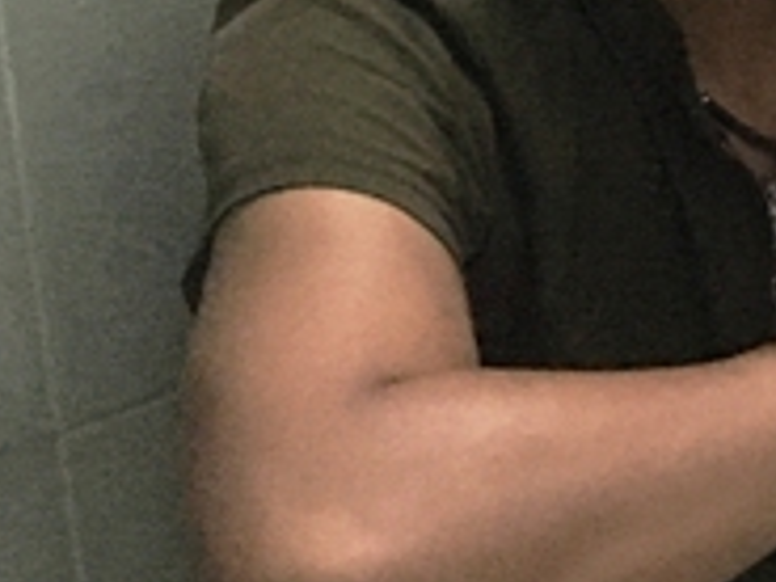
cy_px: -6
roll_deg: -3.1
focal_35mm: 104
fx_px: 2331
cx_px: 1383
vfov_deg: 14.0
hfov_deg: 16.1
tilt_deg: -19.3
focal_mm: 4.15
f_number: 2.2
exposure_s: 1/4
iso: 400
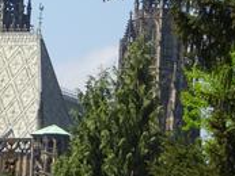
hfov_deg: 3.6
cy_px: -8
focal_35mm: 555
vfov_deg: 2.7
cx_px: -139
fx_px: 3770
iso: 80
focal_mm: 25.66
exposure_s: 1/320
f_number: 5.6
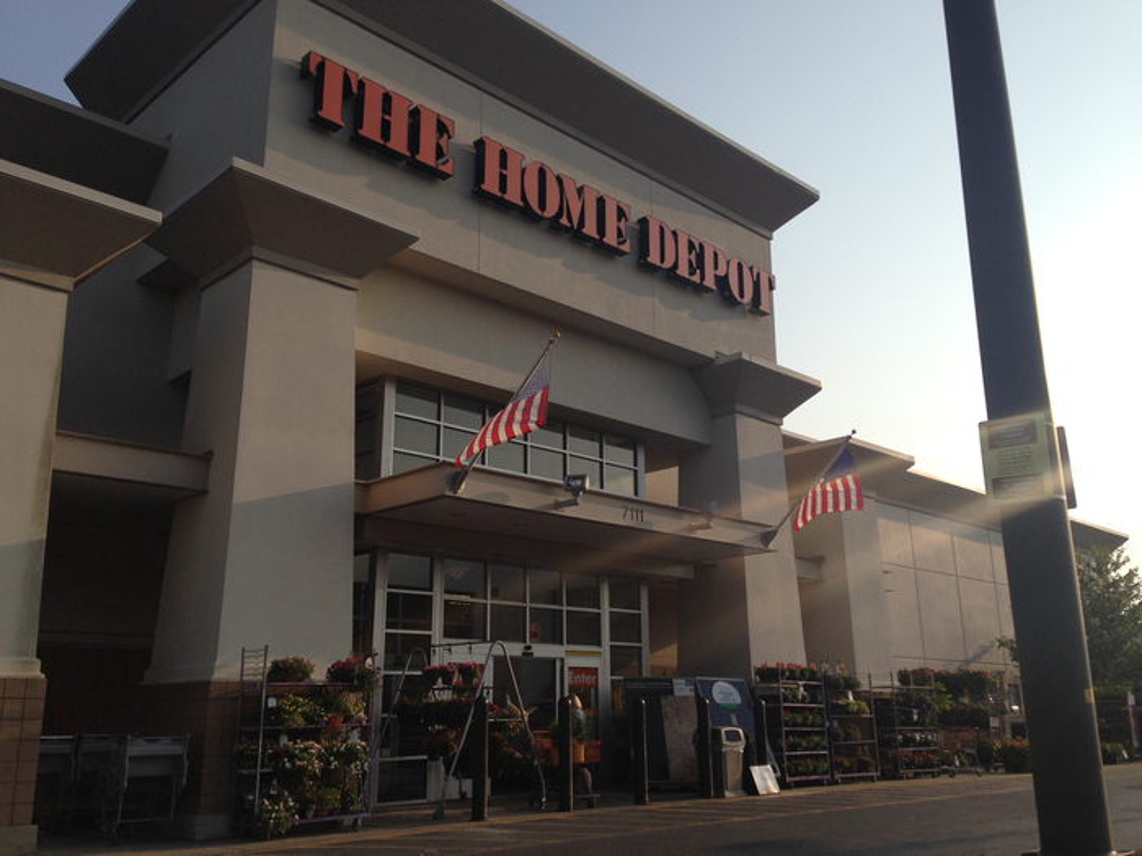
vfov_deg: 42.9
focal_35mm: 33
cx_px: 571
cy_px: 428
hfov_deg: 55.4
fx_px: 1089
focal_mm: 4.12
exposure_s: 1/1695
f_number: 2.4
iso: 50
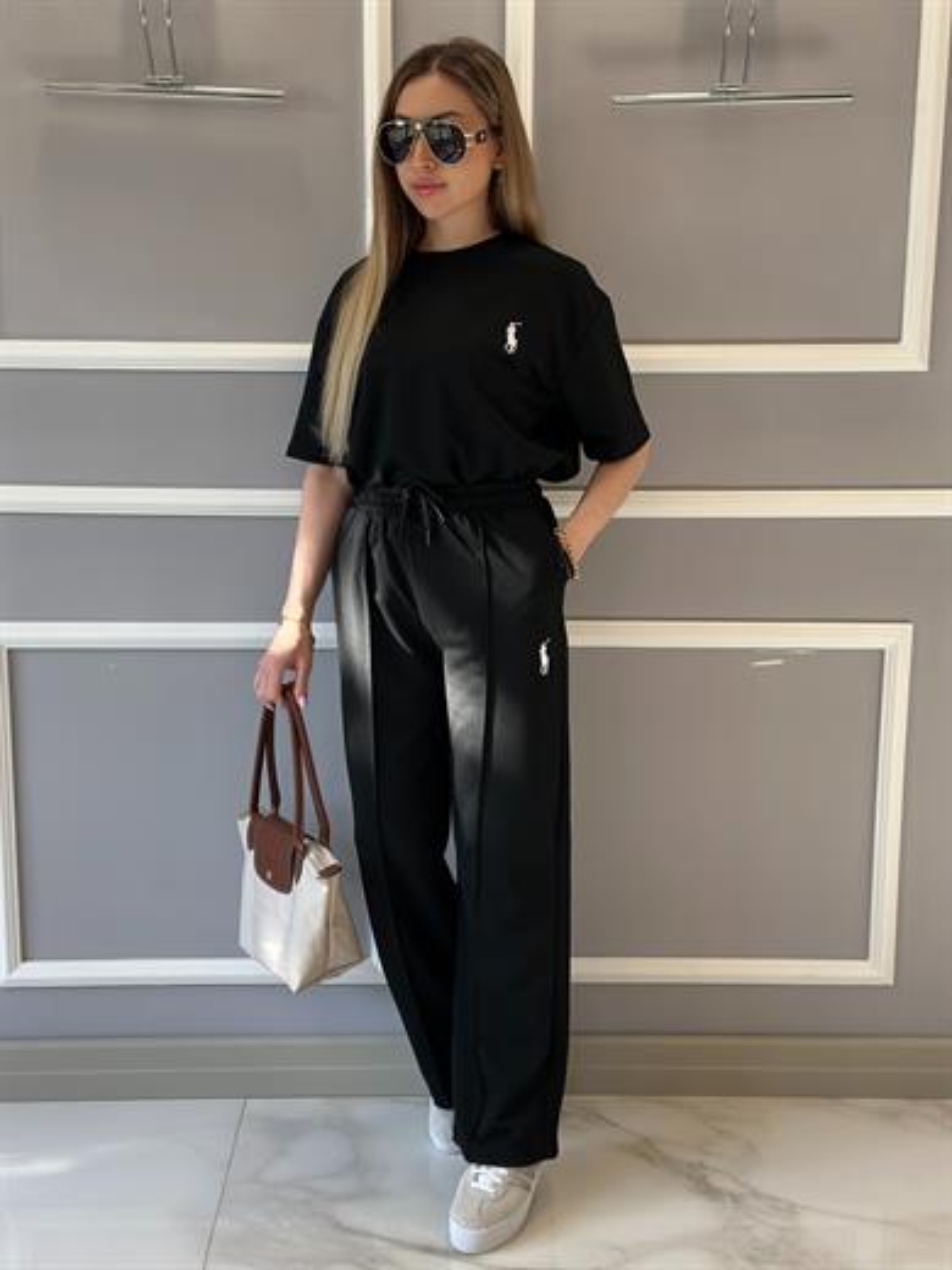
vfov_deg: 39.7
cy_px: 635
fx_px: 1760
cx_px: 476
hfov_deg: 30.3
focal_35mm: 48
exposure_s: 1/194
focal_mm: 6.86
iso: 80
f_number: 1.78
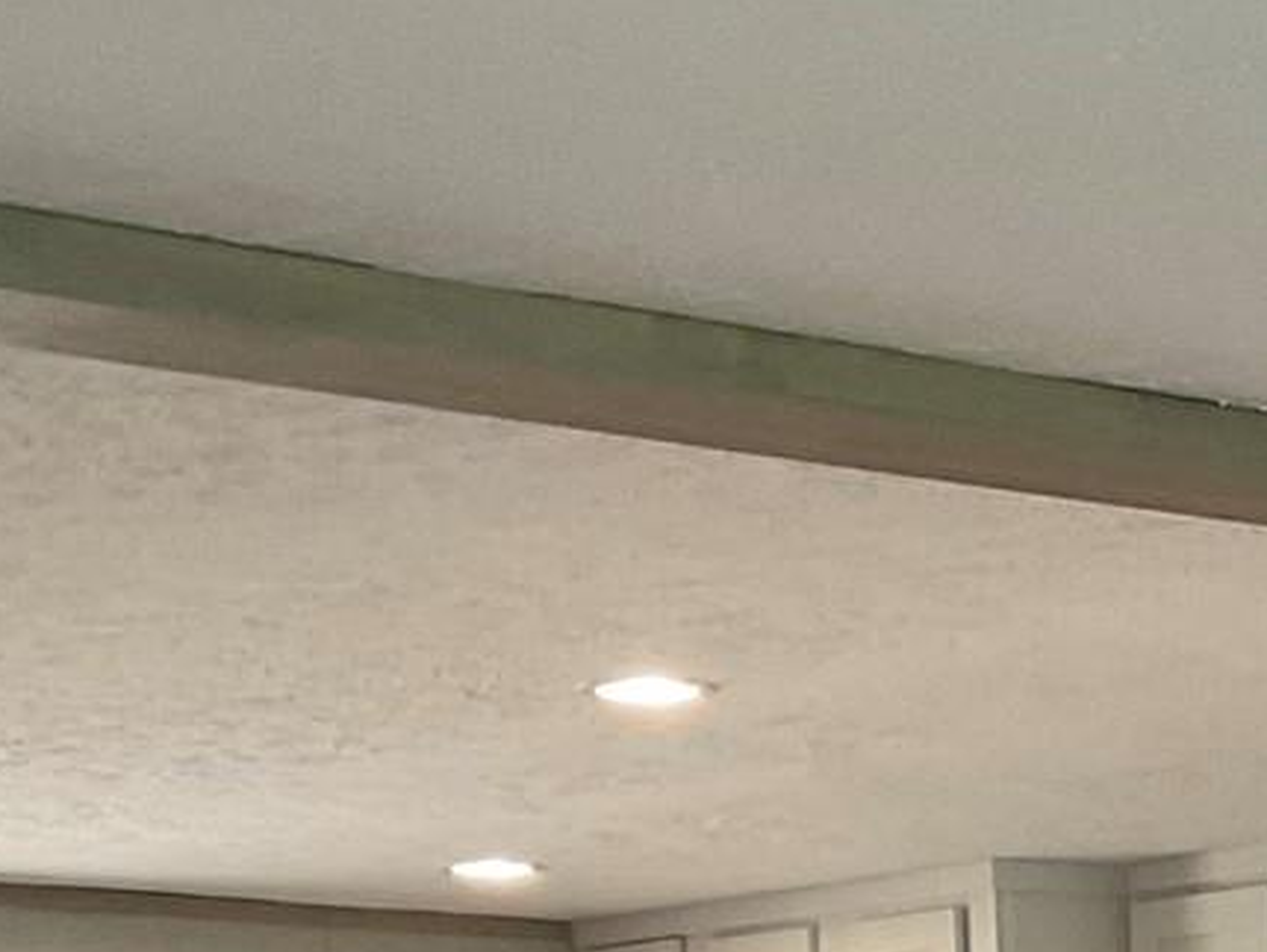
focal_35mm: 138
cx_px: 1444
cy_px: 1739
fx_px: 5054
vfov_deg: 10.1
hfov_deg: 13.9
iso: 80
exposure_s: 1/60
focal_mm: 3
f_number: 1.8
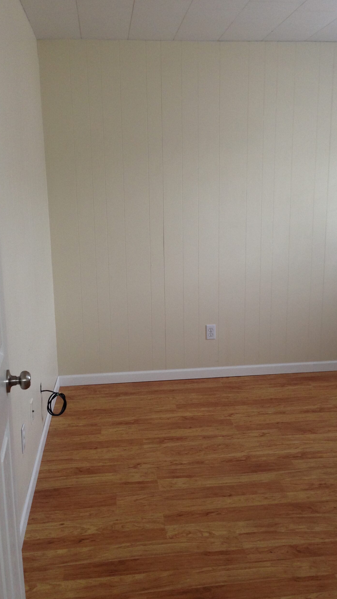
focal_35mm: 37
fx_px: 588
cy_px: 293
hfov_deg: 32.0
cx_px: 182
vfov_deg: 54.0
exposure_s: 1/20
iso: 100
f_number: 2.4
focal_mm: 4.12
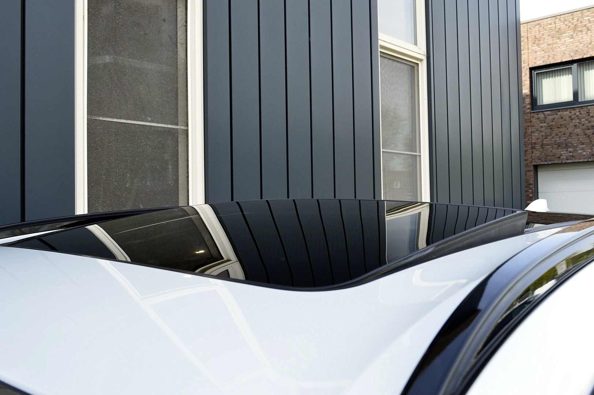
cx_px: 297
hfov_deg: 53.2
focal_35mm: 36
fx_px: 594
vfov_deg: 36.8
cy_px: 198
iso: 400
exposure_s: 1/200
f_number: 10
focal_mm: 24
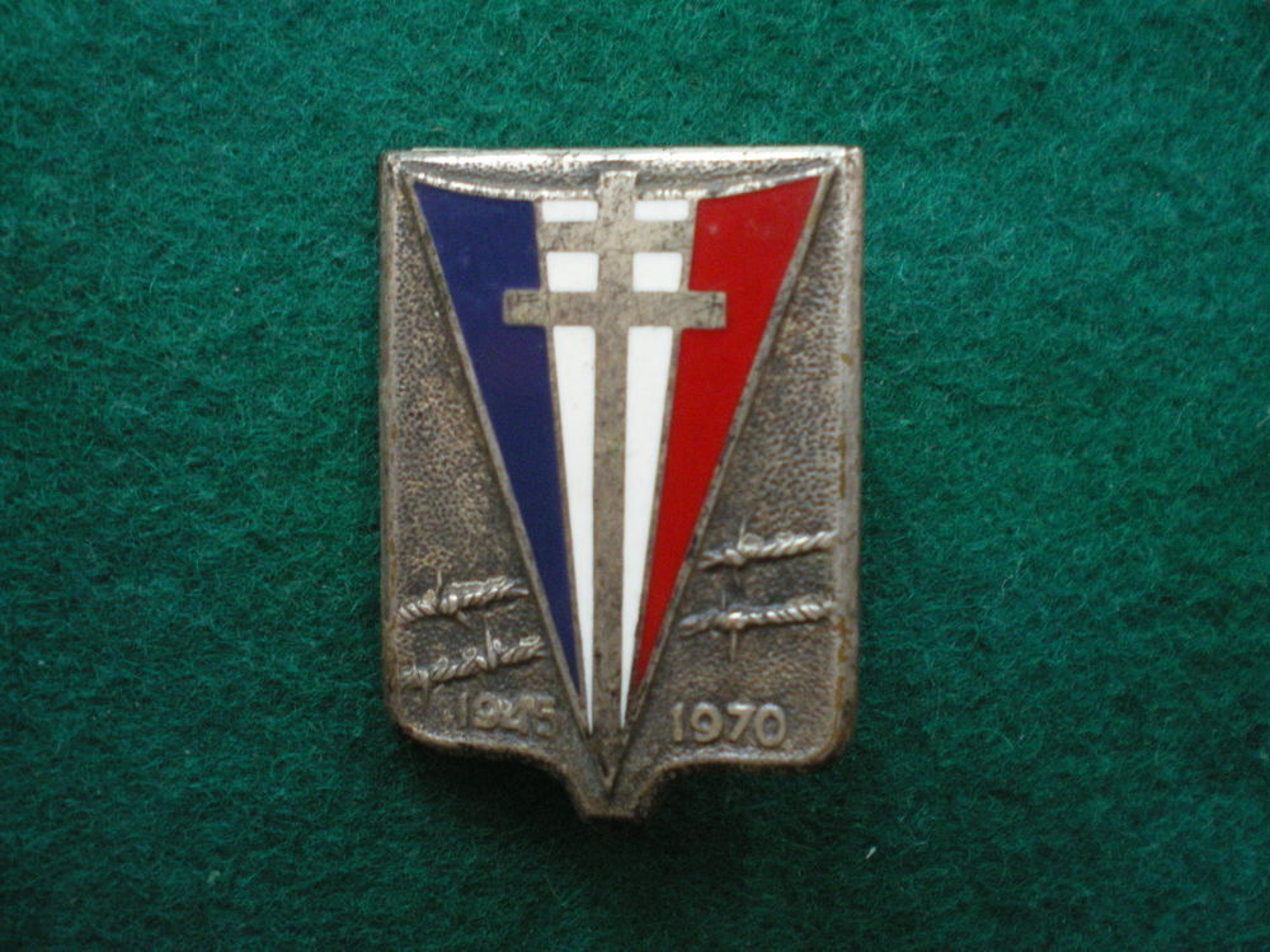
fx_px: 1394
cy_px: 476
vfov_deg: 37.7
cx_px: 635
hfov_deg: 49.0
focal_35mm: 38
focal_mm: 6.3
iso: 400
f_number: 3.1
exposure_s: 1/25
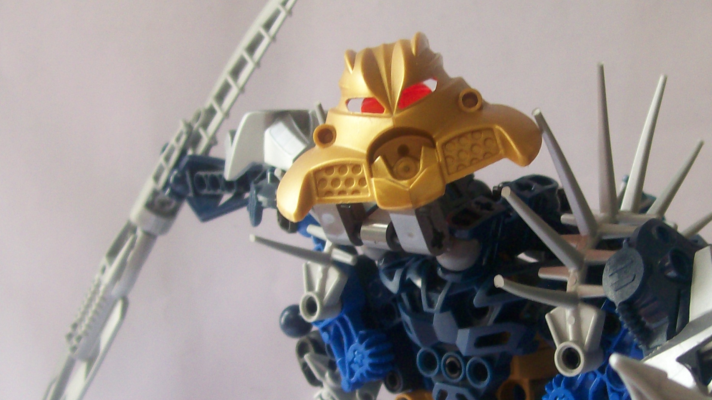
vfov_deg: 18.4
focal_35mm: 65
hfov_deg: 32.3
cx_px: 429
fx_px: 1227
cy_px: 299
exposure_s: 1/32
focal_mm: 6
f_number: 2.7
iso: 90
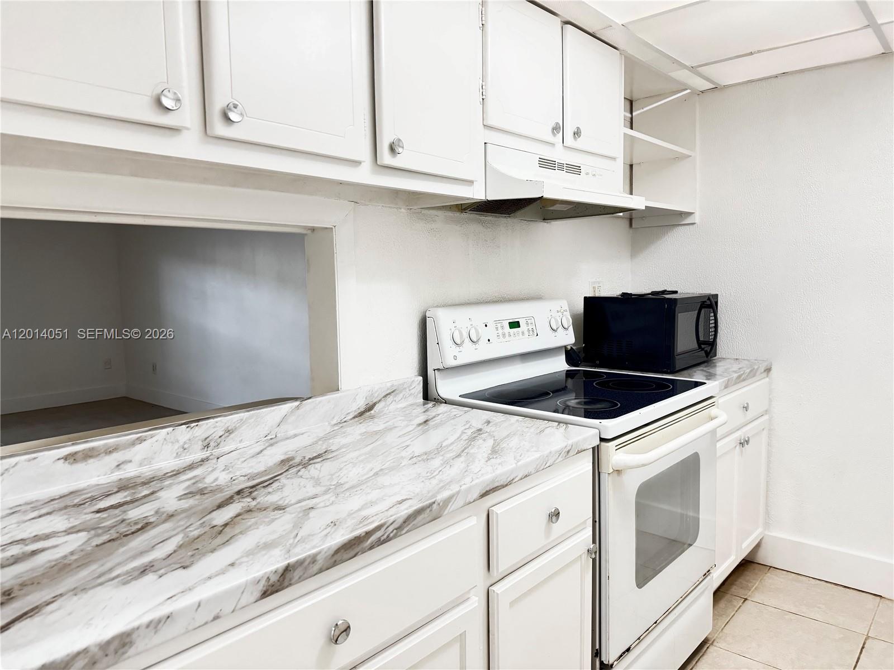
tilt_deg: -5.3
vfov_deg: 56.8
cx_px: 447
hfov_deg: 71.6
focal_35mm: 24
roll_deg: +0.8
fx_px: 620
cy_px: 335
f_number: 1.78
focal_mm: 6.76
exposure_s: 1/40
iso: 640
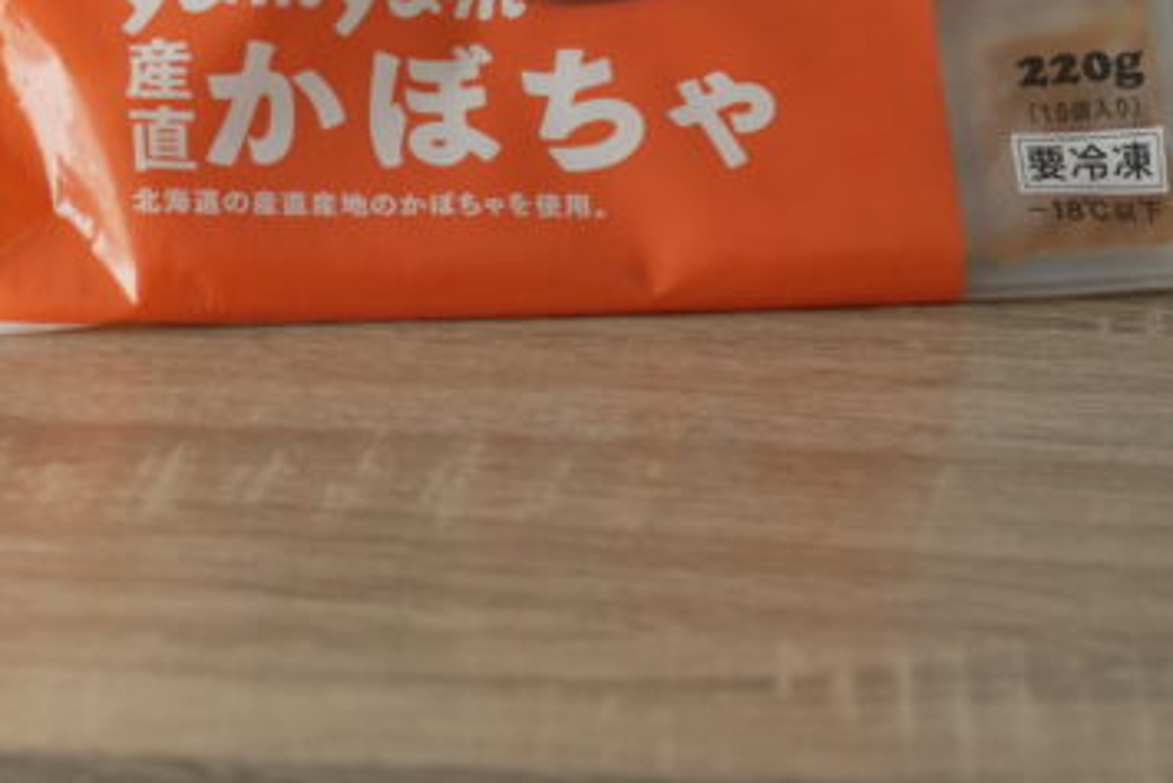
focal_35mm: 303
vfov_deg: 4.5
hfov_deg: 6.8
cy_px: -274
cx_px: 416
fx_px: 9876
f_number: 6.3
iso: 1000
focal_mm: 105
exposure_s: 1/100
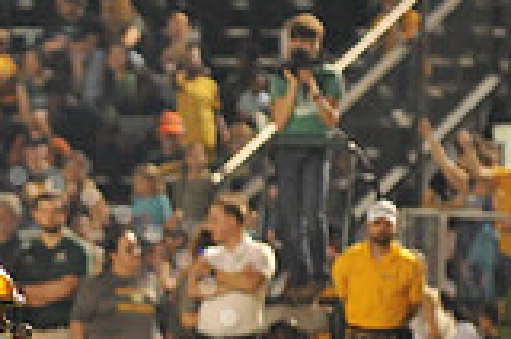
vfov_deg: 1.9
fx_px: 10285
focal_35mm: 726
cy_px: 467
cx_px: -26
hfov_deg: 2.8
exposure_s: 1/320
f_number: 4
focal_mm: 200
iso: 6400
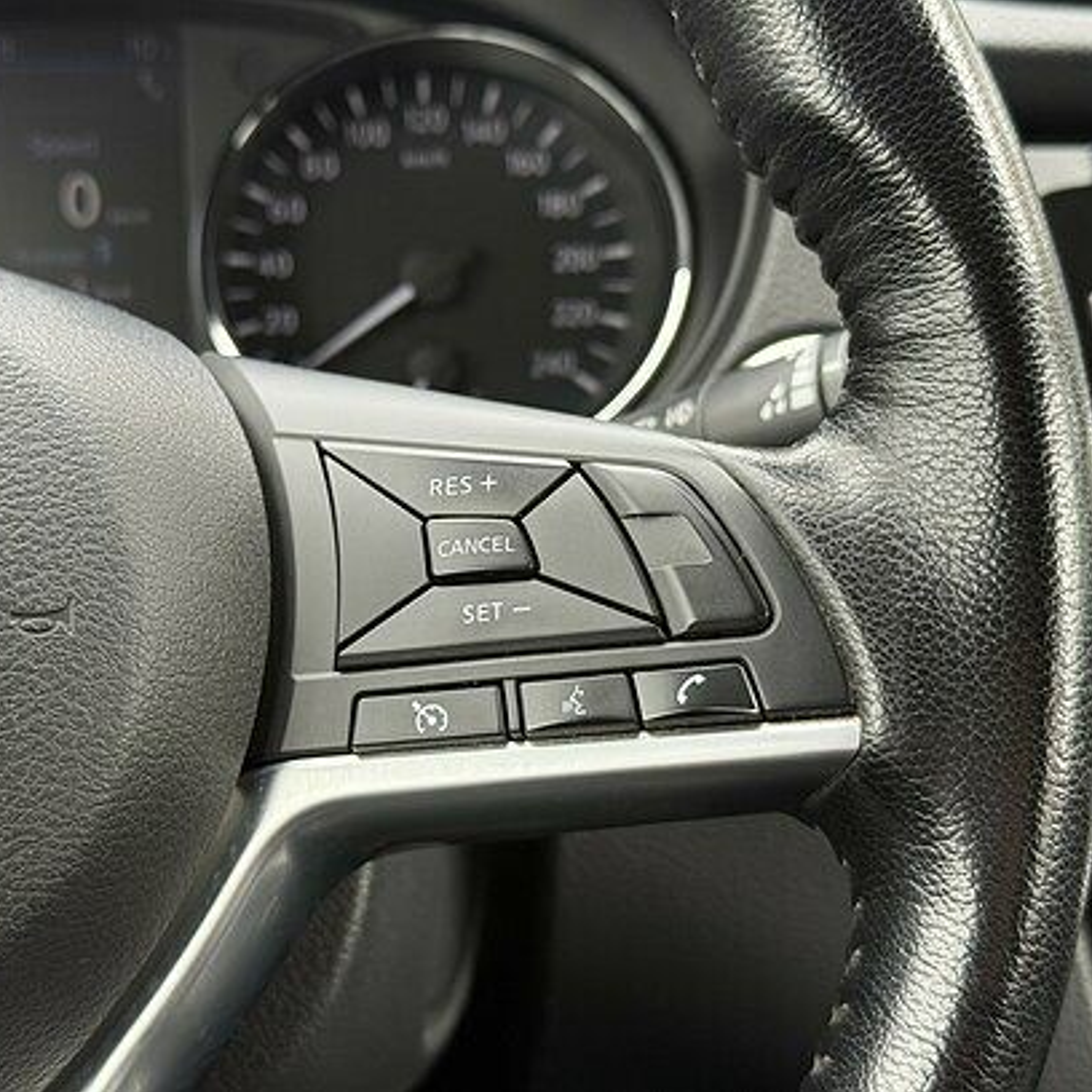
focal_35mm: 57
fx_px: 2034
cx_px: 525
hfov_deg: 30.0
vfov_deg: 30.0
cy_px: 546
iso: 64
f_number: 1.78
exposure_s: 1/121
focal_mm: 6.76
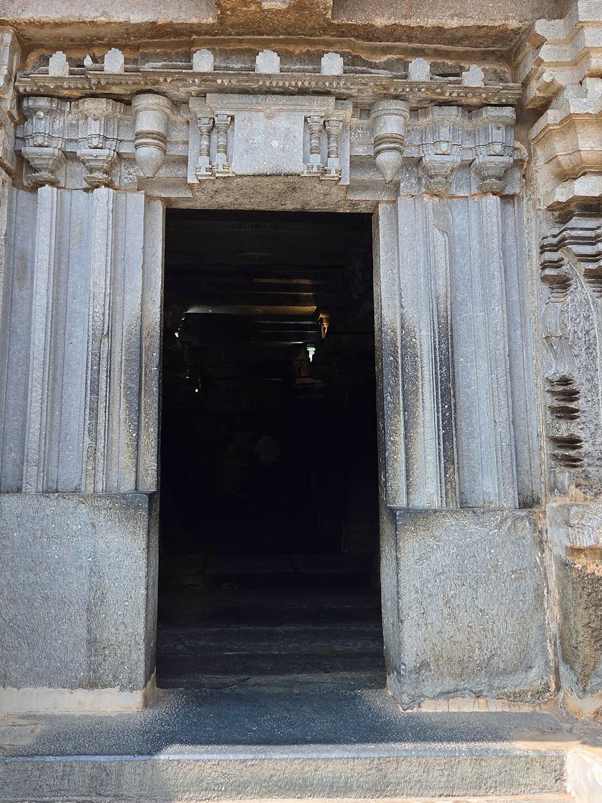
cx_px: 288
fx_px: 788
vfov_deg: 53.6
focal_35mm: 34
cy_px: 326
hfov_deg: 41.8
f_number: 1.8
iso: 80
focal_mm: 5.4
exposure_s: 1/1580
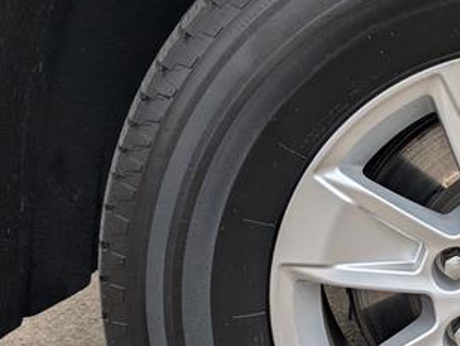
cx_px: 475
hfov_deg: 18.7
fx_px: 1357
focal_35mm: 102
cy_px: 315
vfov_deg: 14.4
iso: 27
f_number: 1.68
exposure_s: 1/256
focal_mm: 6.9
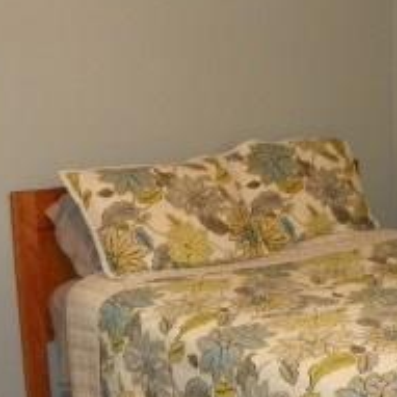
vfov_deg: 22.4
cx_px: 369
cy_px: 274
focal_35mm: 77
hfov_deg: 21.9
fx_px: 999
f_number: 2.8
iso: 200
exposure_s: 1/30
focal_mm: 4.6
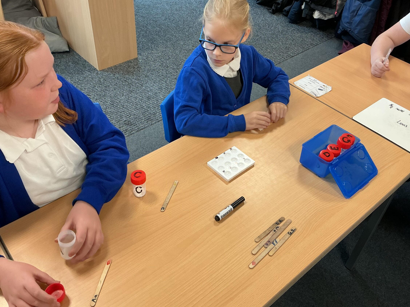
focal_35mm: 33
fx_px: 391
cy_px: 134
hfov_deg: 55.4
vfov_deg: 42.9
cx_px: 204
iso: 100
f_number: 1.8
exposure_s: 1/60
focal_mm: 3
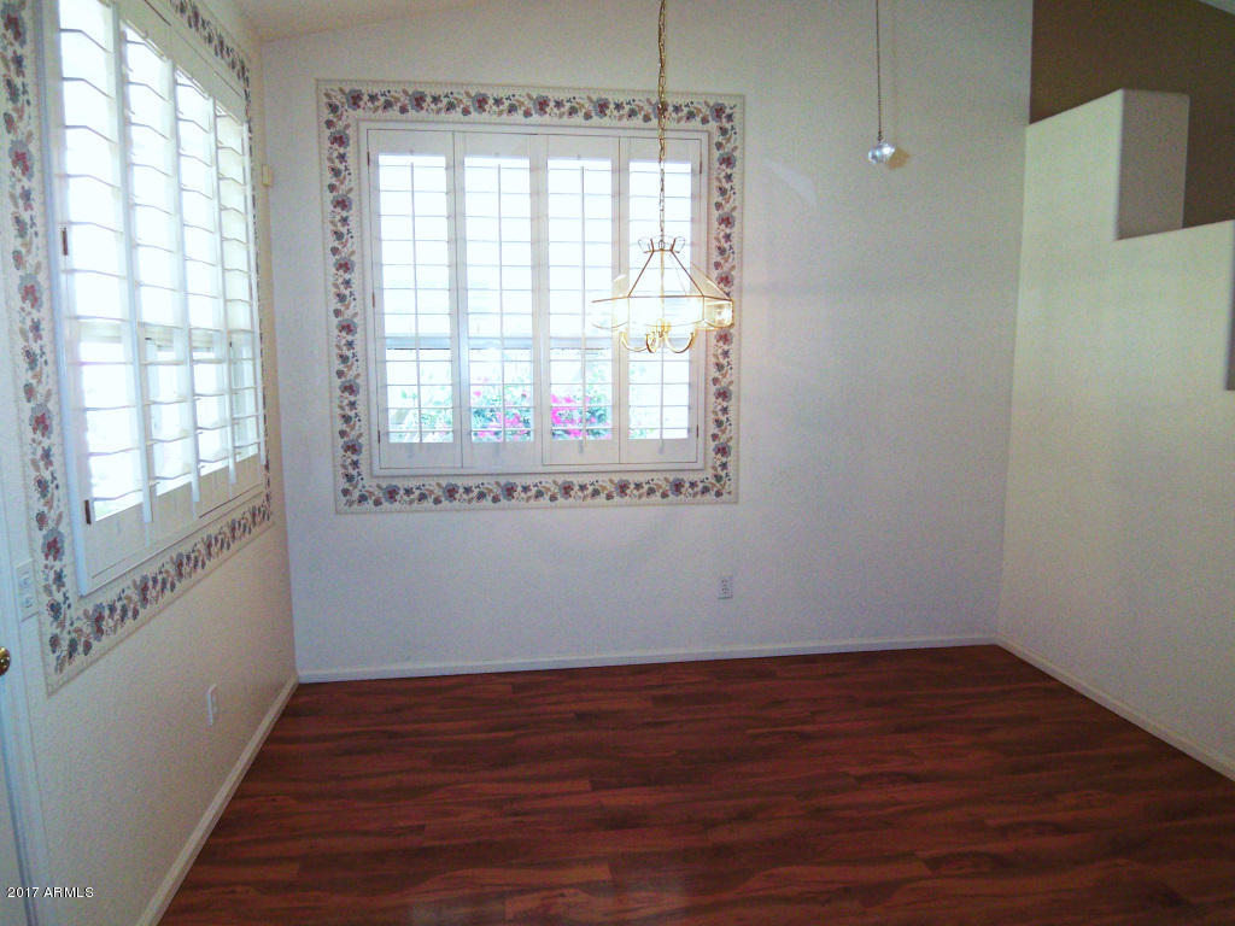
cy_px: 463
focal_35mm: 23
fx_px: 821
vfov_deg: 58.9
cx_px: 618
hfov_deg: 73.9
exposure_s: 1/30
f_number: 2.8
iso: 125
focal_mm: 3.8
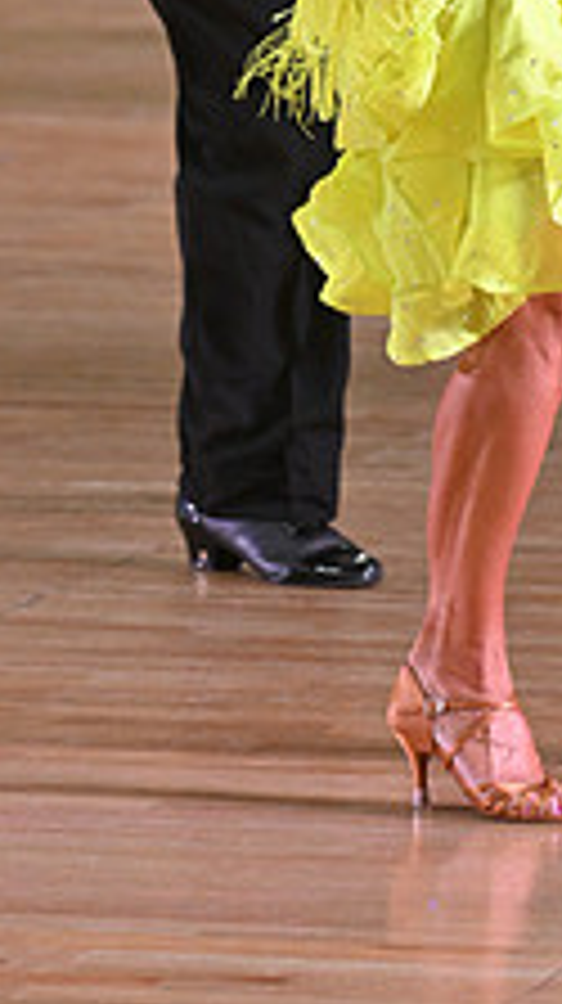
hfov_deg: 2.7
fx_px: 11953
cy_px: -225
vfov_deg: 4.8
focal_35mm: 450
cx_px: 573
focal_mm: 165
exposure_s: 1/400
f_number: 6.3
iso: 4000
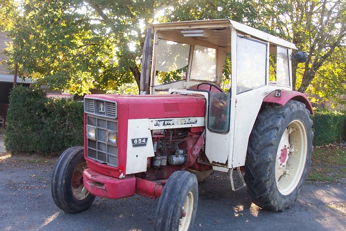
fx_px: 356
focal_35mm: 37
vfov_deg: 35.9
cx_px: 175
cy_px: 124
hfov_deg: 51.9
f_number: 2.8
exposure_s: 1/90
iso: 80
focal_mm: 6
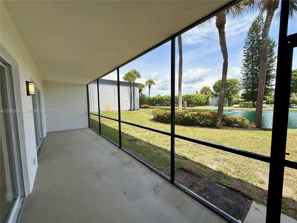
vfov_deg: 85.7
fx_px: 120
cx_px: 148
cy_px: 112
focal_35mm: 14
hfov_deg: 102.1
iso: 50
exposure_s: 1/1050
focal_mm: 2.22
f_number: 2.2
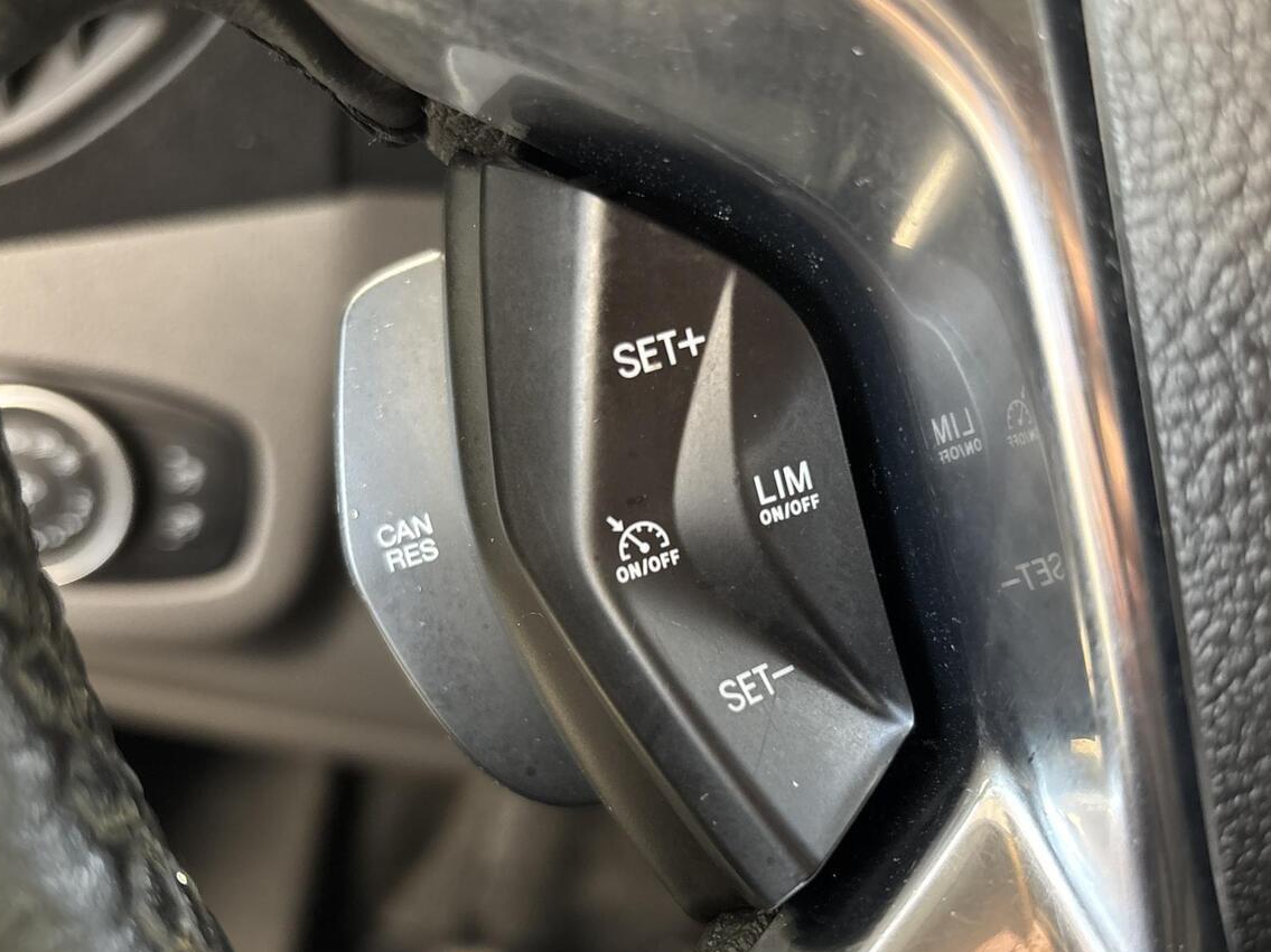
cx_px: 636
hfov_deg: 55.4
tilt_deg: -28.5
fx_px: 1212
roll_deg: -14.0
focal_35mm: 33
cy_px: 532
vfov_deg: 42.9
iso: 500
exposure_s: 1/33
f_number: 1.6
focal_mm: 5.96
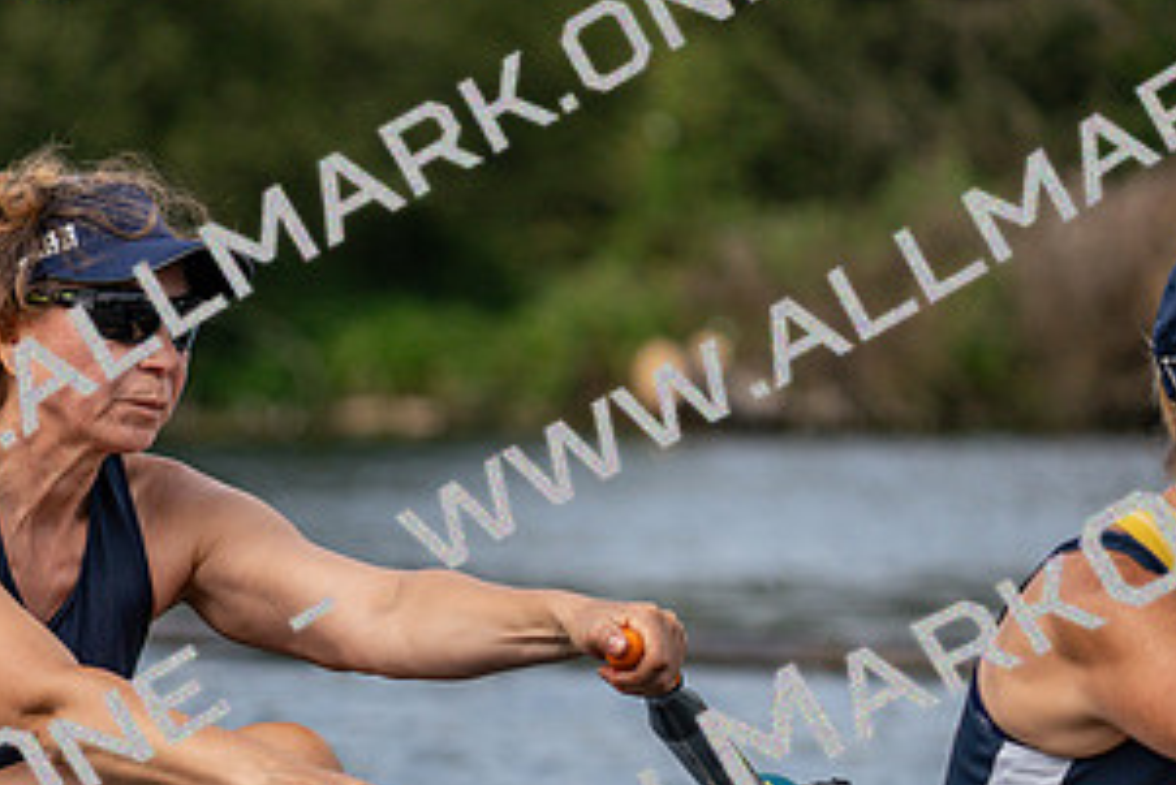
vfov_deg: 3.0
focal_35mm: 460
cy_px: 635
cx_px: 113
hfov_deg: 4.5
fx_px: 15033
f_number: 5.6
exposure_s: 1/1600
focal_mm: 239
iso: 320
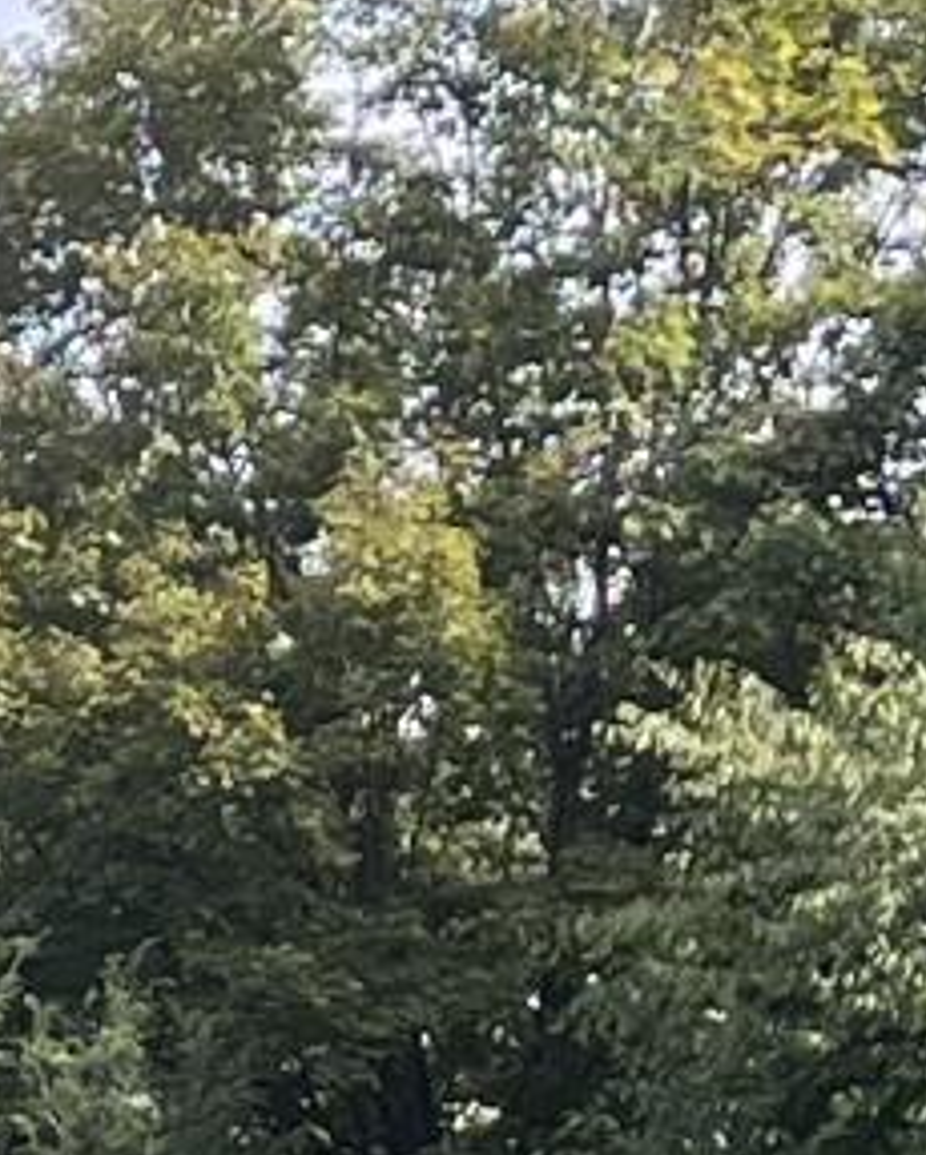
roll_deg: +0.4
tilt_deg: +1.6
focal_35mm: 265
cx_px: -1780
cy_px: 3220
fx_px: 9069
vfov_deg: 6.7
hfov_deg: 5.5
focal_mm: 5.1
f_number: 1.6
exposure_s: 1/992
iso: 50
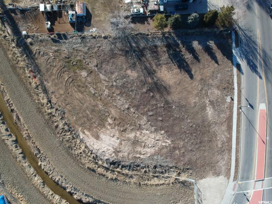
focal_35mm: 25
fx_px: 196
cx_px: 136
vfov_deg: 54.9
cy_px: 102
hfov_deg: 69.4
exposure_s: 1/500
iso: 100
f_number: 2.6
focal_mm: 4.49
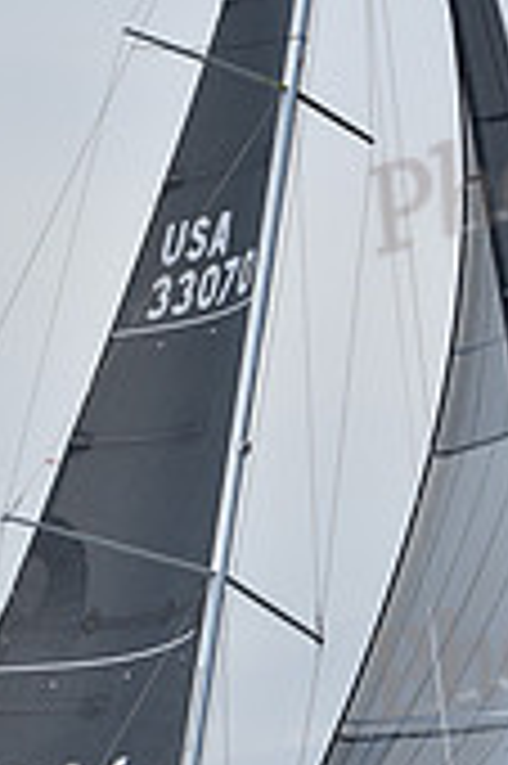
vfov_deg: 8.6
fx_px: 5069
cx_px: 137
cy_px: 436
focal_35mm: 239
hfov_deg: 5.7
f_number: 4
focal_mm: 70
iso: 200
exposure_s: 1/4000
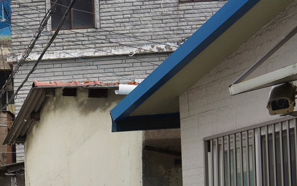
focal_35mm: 111
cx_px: -163
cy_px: 238
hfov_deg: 16.8
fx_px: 899
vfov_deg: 11.5
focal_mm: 35
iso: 100
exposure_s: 1/100
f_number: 10
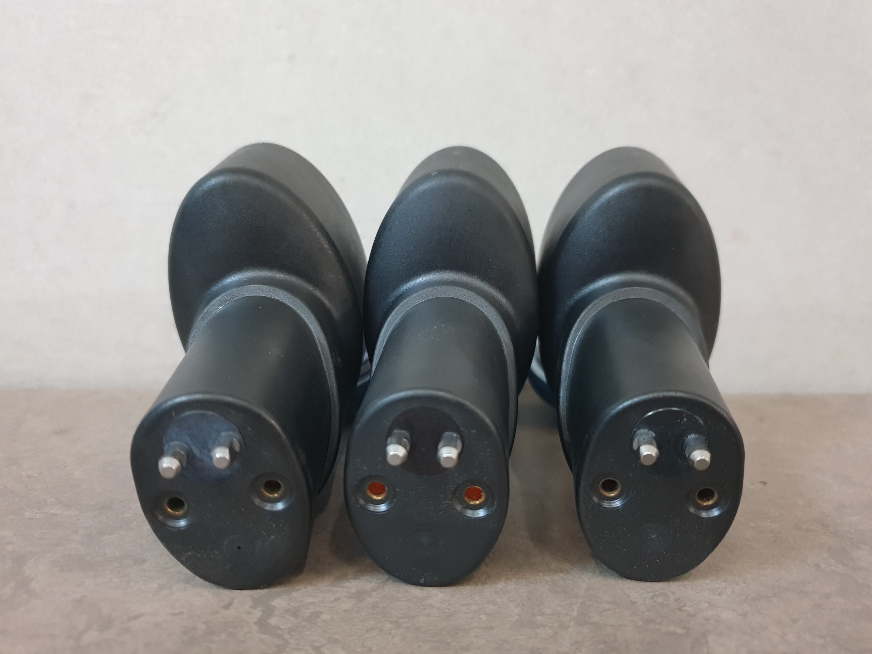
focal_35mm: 26
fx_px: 655
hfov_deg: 67.3
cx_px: 436
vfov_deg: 53.1
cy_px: 327
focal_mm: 4.3
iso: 320
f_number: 1.5
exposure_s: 1/50
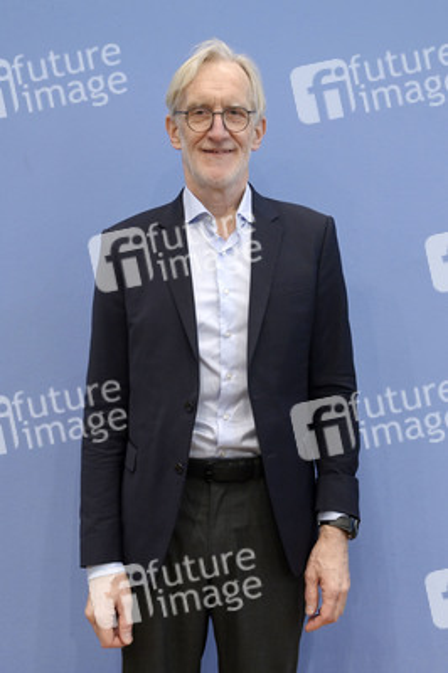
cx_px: 224
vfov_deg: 35.7
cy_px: 336
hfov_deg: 24.2
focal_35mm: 56
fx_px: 1047
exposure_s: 1/500
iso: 3200
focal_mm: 56
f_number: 5.6
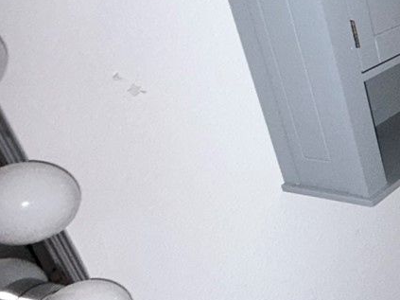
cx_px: 635
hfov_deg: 25.1
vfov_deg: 27.4
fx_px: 612
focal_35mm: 53
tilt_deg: -26.2
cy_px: 102
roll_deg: +0.5
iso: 125
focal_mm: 2.22
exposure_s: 1/30
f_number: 2.2
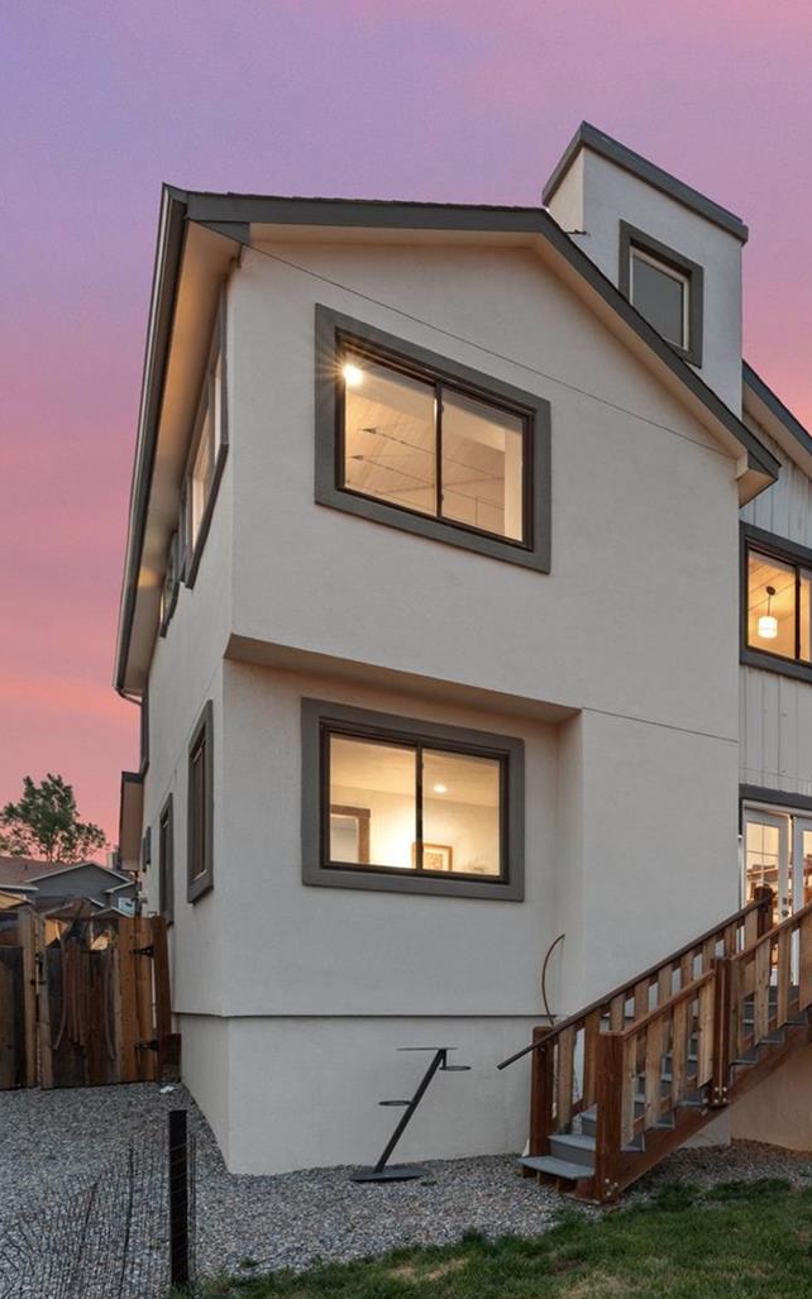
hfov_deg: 37.2
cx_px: 930
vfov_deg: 68.4
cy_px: 632
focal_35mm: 27
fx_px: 956
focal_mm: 17
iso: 400
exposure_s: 1.3
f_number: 9
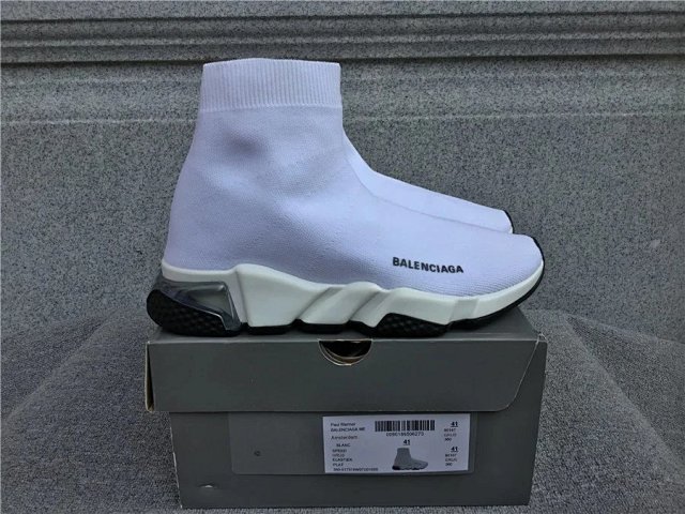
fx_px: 613
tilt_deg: -17.5
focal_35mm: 31
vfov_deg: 45.4
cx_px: 342
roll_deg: +1.3
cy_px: 257
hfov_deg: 58.4
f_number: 2.4
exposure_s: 1/876
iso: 25
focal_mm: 3.3
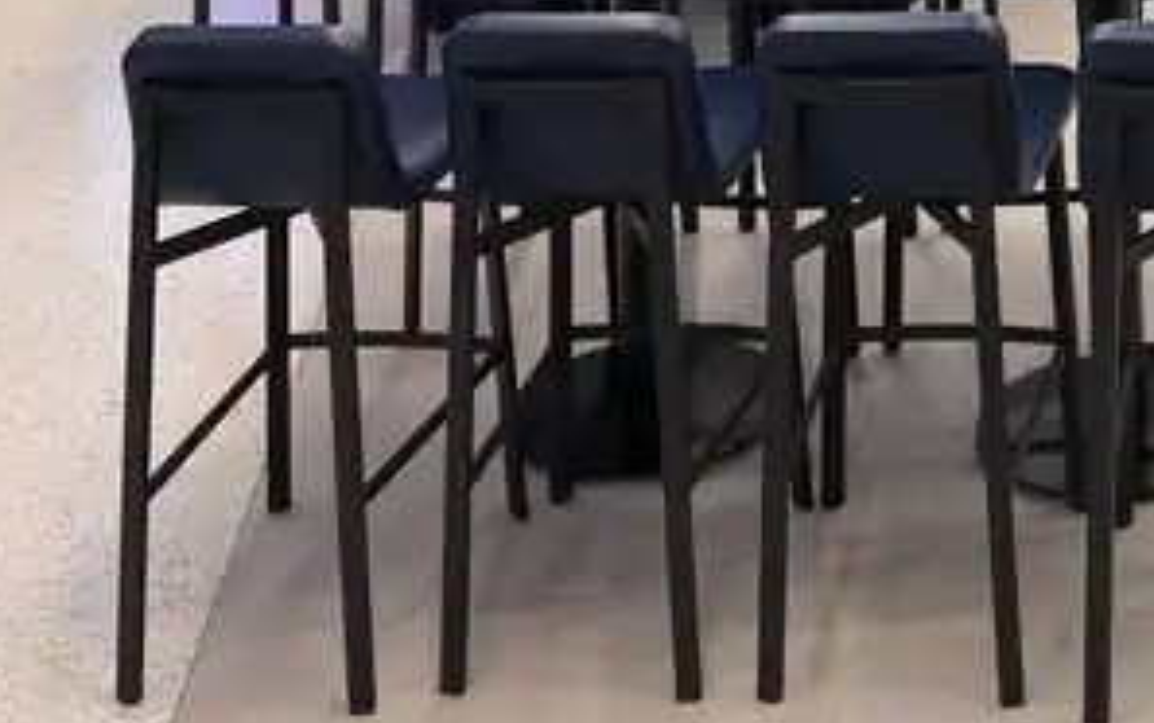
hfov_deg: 25.1
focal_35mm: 77
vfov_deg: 14.3
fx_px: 2423
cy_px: -692
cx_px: 1226
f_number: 1.78
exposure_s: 1/60
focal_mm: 6.76
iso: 200
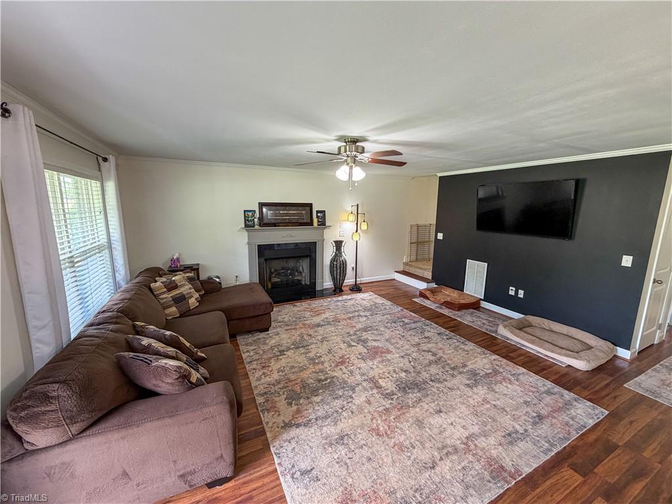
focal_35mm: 14
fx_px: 272
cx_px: 336
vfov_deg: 85.7
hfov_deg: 102.1
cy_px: 252
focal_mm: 2.22
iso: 200
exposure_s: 1/60
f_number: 2.2
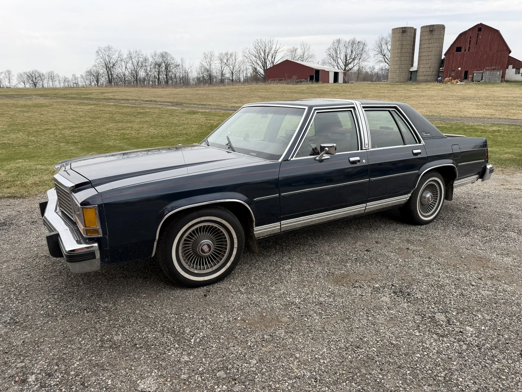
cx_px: 261
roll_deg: +0.7
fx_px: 362
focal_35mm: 24
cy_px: 196
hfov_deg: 71.6
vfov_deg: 56.8
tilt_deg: -15.6
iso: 80
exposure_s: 1/967
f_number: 1.78
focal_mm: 6.76
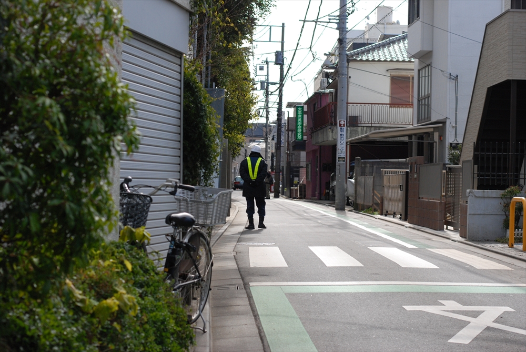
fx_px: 1097
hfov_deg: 27.0
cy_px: 176
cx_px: 263
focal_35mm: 75
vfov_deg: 18.2
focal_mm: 50
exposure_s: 1/1600
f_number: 5.6
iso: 400
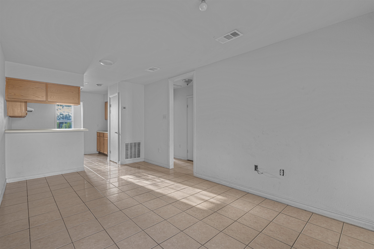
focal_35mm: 16
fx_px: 166
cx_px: 187
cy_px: 124
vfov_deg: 73.7
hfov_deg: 96.7
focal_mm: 16
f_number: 9
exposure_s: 1/1.25
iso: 200
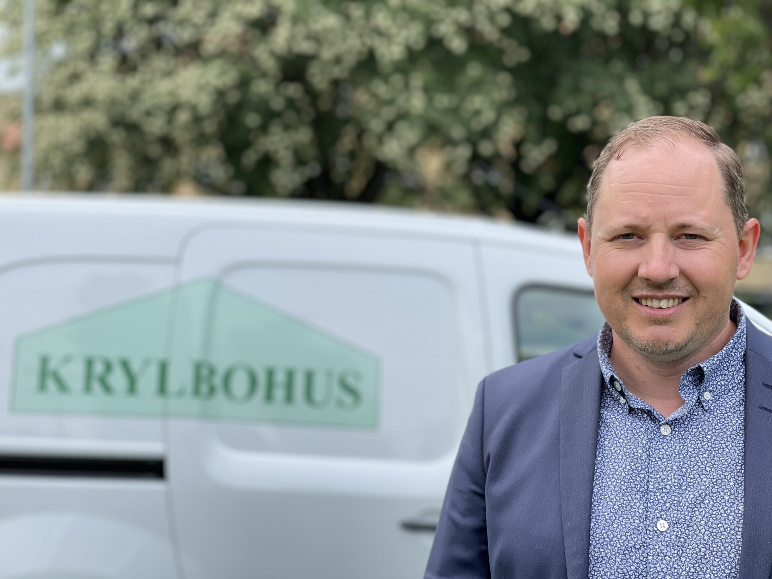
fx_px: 1427
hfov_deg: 30.3
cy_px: 290
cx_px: 386
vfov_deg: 22.9
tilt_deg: -1.8
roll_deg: -1.0
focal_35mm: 64
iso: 20
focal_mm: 7.5
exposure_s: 1/369
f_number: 2.2
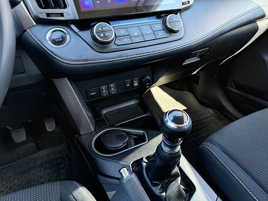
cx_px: 134
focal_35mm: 24
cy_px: 100
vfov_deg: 56.8
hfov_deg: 71.6
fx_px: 186
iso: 200
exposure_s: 1/75
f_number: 1.78
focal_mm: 6.76
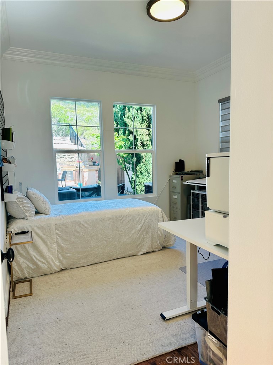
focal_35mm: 24
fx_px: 252
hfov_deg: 56.8
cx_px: 136
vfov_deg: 71.6
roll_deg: +0.7
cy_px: 182
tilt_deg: -4.3
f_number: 1.78
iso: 80
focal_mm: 6.86
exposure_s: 1/197
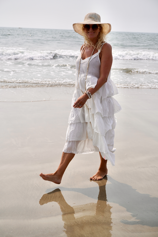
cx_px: 79
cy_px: 118
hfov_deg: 22.6
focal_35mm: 60
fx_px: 395
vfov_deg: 33.4
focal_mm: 40
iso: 100
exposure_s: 1/1000
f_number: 5.6
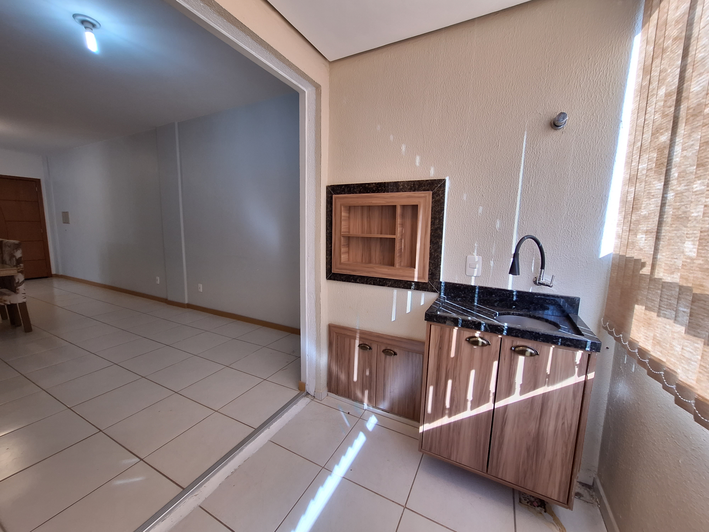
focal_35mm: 13
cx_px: 354
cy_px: 266
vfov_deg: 89.9
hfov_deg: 106.2
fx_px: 266
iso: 50
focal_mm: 1.74
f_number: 2.2
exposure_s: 1/60
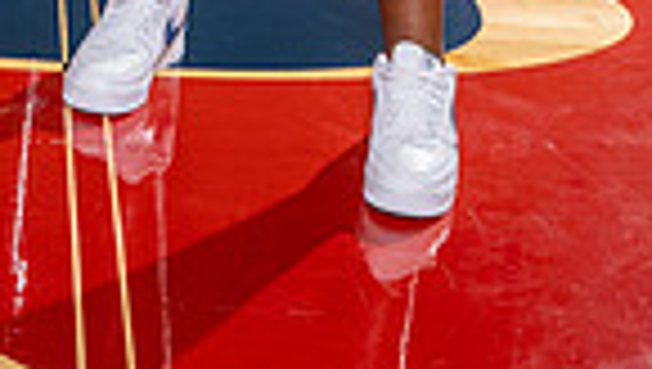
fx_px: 1852
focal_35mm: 107
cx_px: 189
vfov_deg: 9.9
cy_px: -531
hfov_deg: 19.9
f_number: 5.6
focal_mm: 33
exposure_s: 1/250
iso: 800
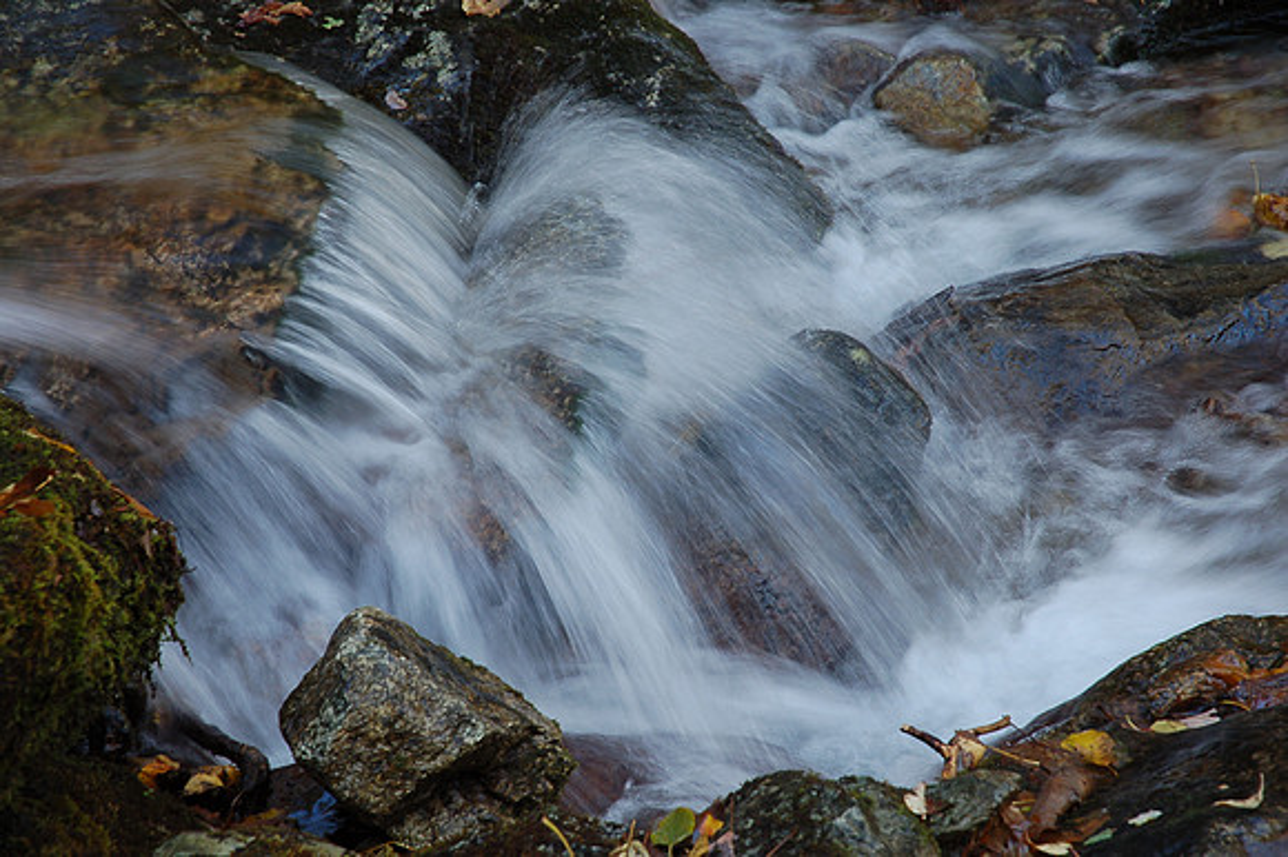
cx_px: 644
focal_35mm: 93
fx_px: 3325
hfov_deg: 21.9
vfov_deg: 14.7
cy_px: 428
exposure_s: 1/10
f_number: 8
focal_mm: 62
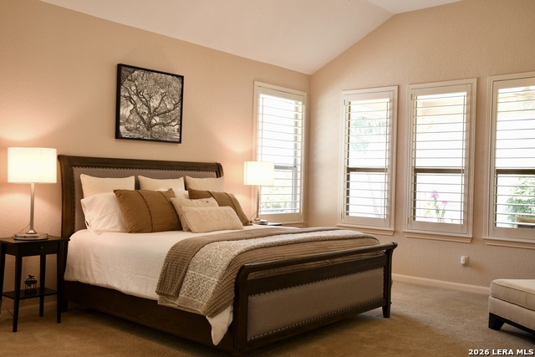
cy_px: 178
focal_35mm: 39
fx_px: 580
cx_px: 268
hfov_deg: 49.5
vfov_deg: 34.2
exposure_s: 1/4
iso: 100
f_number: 8
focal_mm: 26
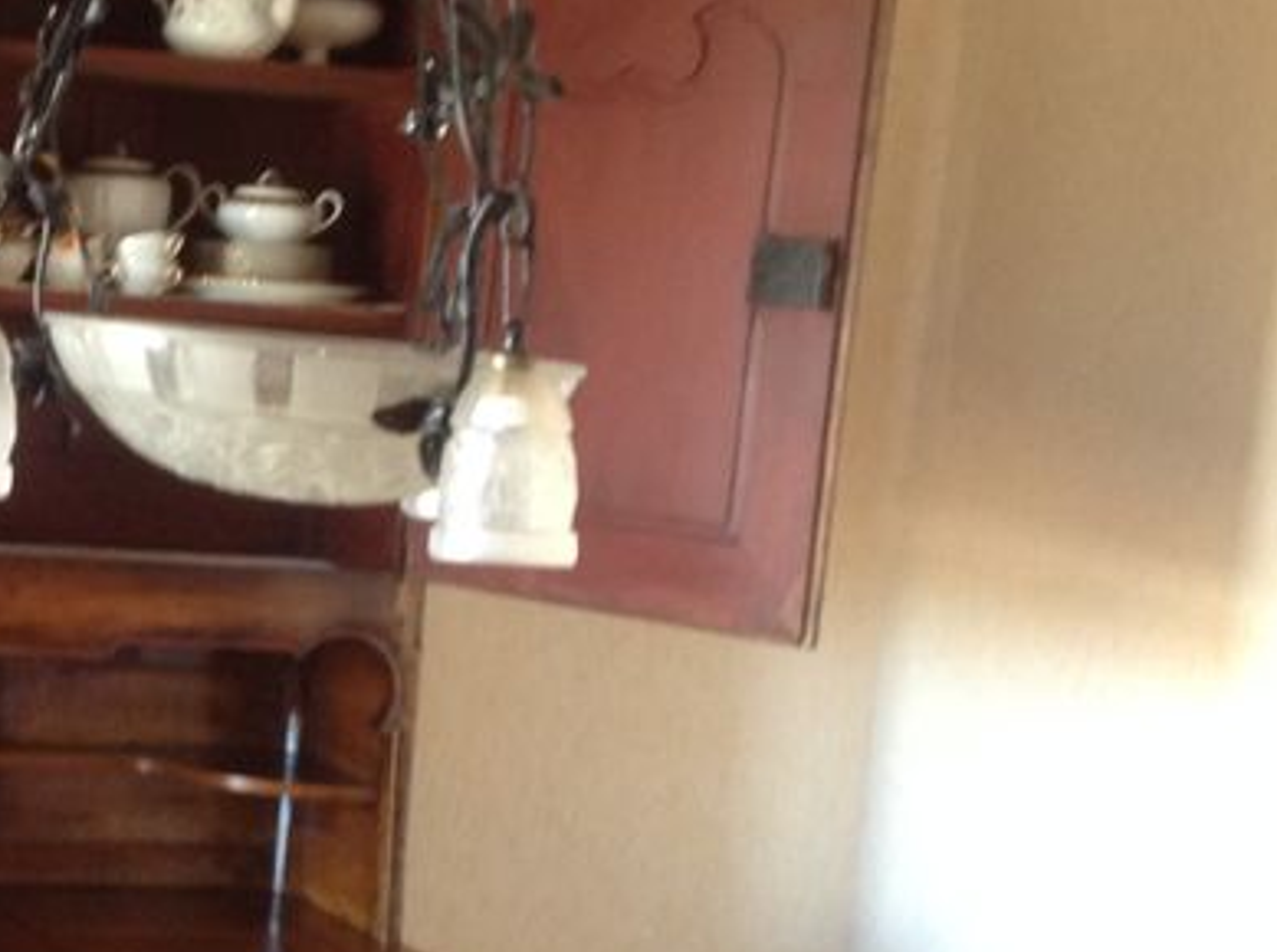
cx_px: -56
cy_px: 645
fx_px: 3313
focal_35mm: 90
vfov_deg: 16.3
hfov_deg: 20.9
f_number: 2.4
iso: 125
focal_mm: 4.28
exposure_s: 1/15
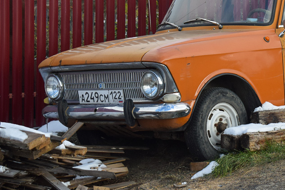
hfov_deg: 15.8
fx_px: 1013
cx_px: 252
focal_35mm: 128
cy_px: 25
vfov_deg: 10.7
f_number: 7.1
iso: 400
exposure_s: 1/800
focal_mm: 45
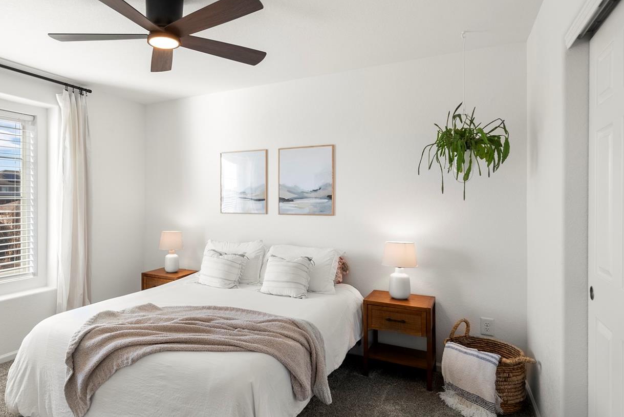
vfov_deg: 59.5
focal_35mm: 21
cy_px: 194
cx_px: 233
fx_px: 364
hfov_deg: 79.7
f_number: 8
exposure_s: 1/10
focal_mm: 16
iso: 320
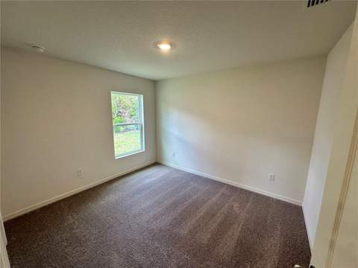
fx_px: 145
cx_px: 179
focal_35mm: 14
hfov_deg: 102.1
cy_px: 134
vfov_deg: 85.7
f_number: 2.2
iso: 125
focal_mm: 2.22
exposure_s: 1/120
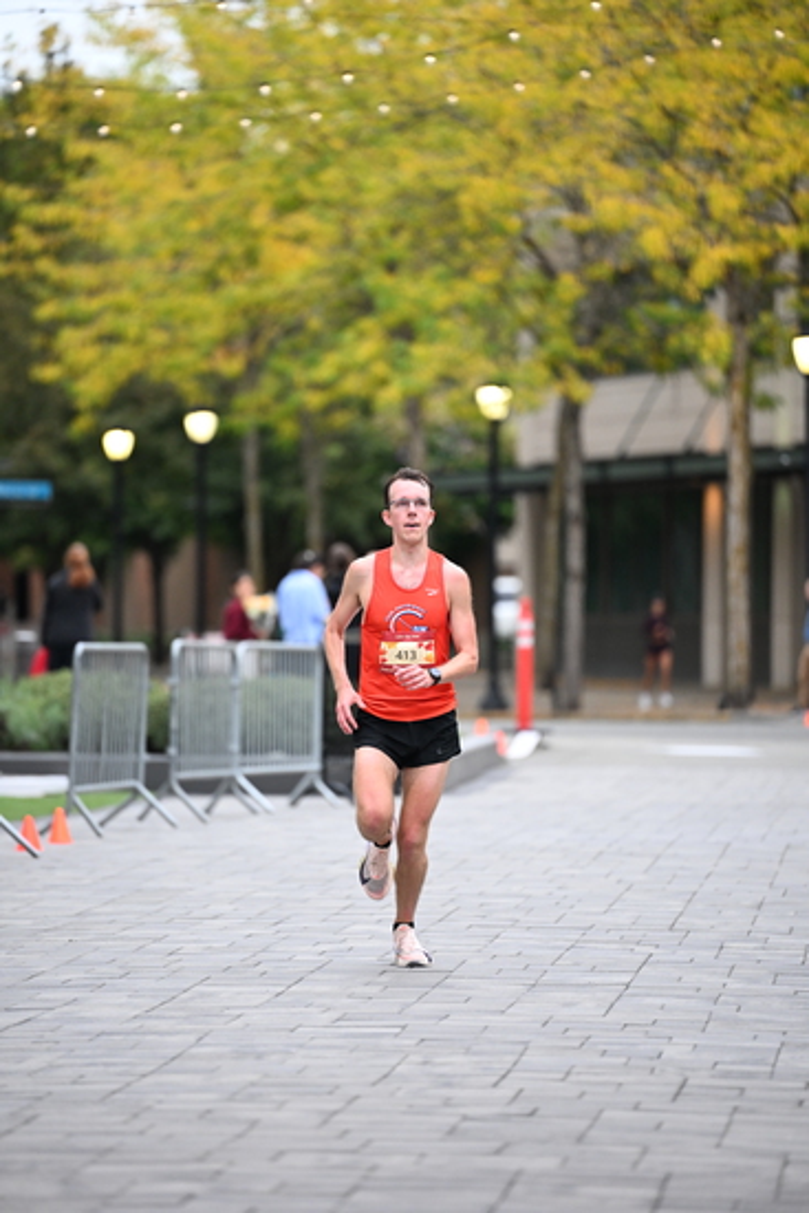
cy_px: 606
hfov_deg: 7.0
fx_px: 6568
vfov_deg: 10.5
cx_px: 404
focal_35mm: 195
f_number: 2.8
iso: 1600
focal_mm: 195
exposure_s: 1/800
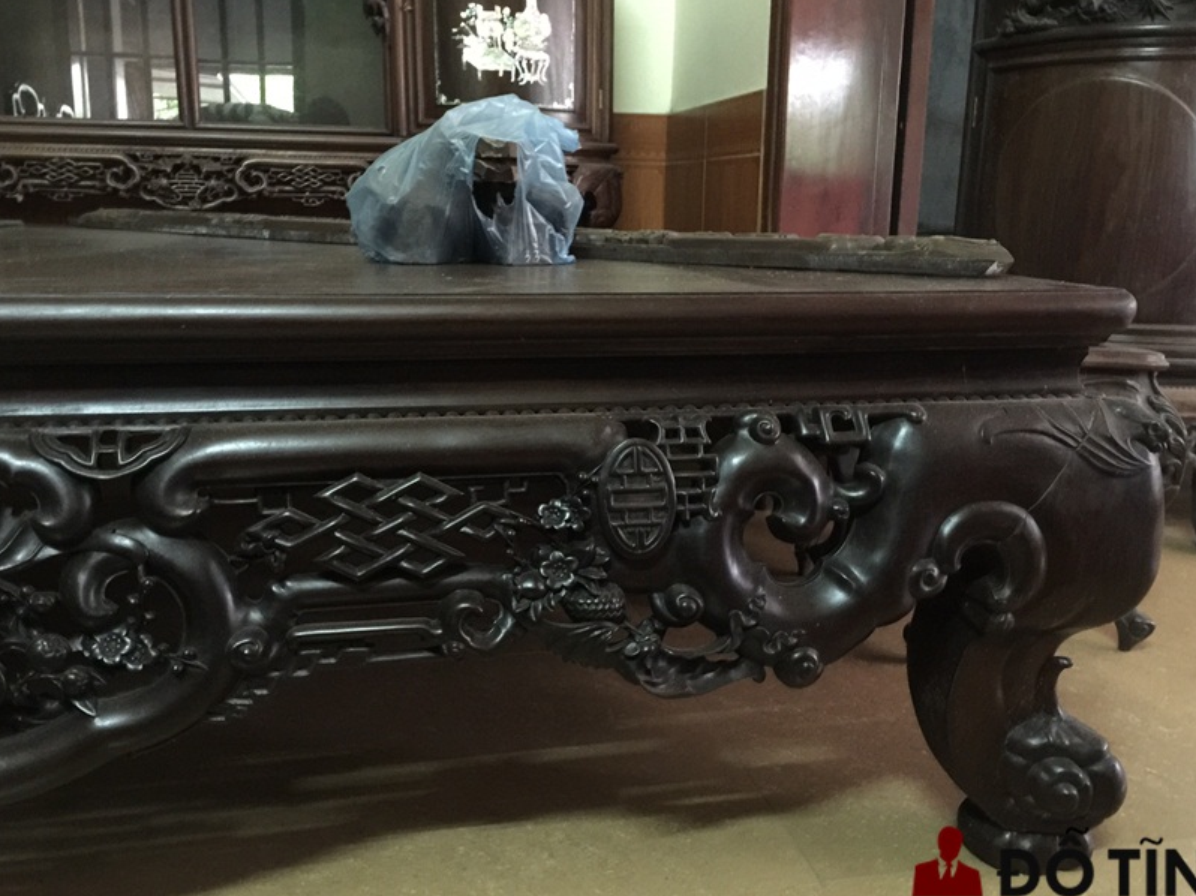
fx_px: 1105
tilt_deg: -12.6
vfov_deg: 44.1
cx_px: 622
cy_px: 455
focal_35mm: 32
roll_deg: -3.4
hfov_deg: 56.8
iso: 160
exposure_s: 1/4
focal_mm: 4.15
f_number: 2.2
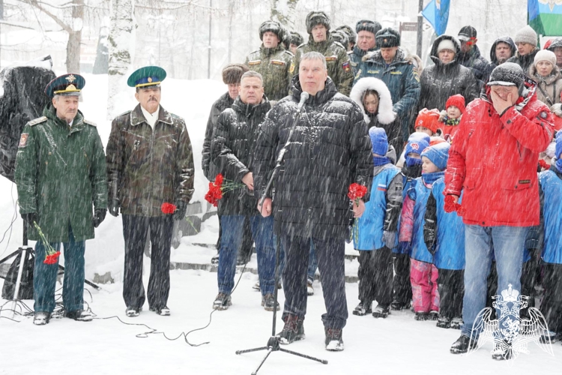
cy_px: 188
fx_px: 913
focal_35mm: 58
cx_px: 281
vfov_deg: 23.2
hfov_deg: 34.2
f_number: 5.6
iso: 320
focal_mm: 39
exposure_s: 1/60
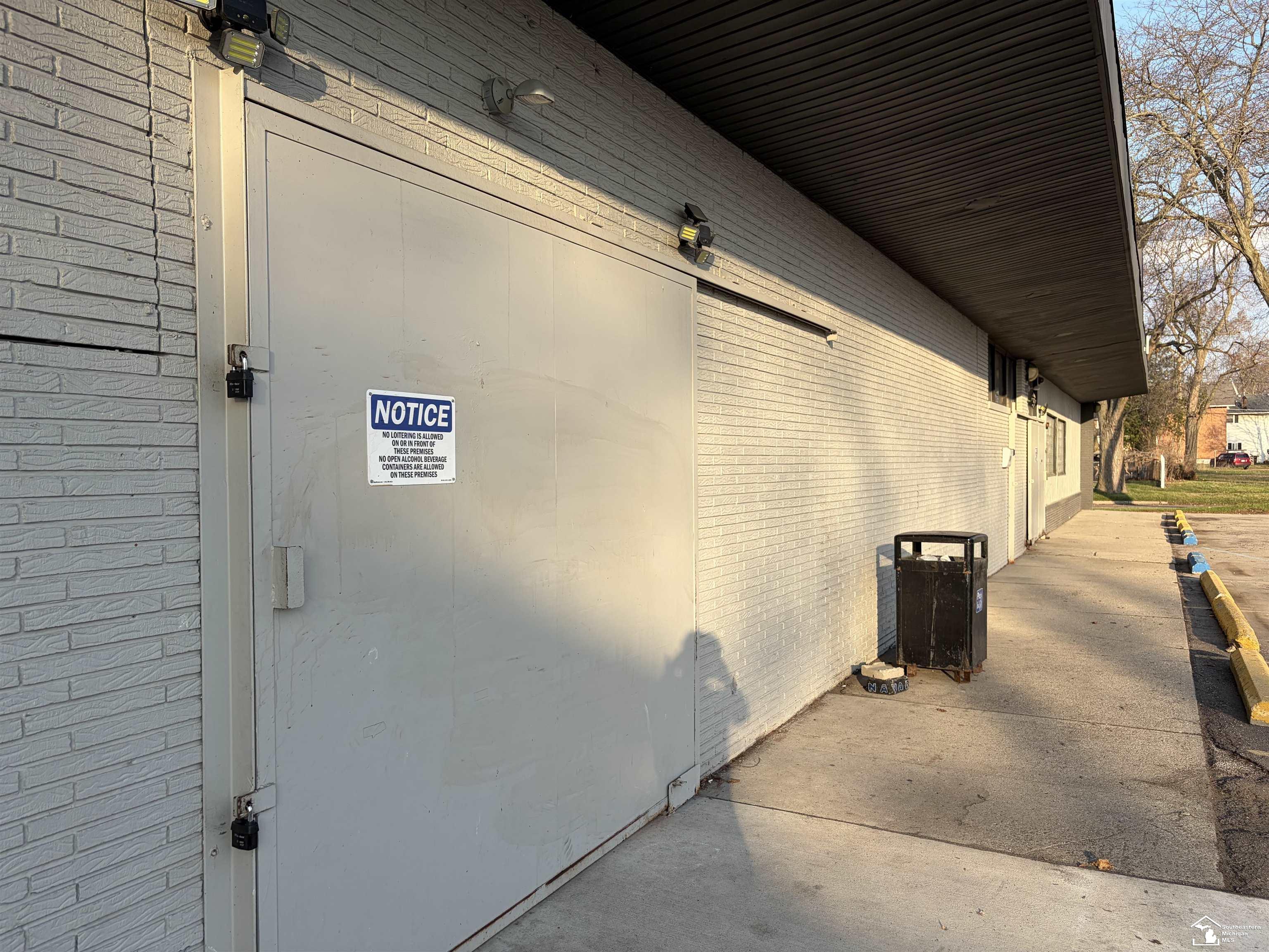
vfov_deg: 53.1
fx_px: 953
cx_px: 634
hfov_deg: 67.3
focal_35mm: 26
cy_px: 476
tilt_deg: -1.1
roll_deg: +0.1
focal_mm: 5.96
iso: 50
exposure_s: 1/1081
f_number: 1.6
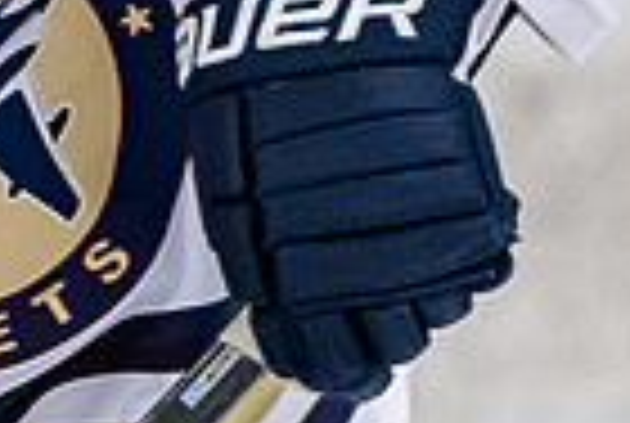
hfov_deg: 1.2
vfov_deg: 0.8
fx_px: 31023
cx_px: -274
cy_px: -755
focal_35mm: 1769
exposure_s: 1/800
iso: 2000
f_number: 3.5
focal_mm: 165
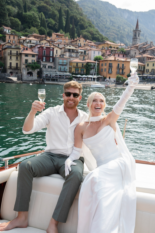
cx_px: 78
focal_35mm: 35
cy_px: 116
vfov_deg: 54.4
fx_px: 226
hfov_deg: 37.9
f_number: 6.3
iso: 80
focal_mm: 35
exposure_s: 1/250
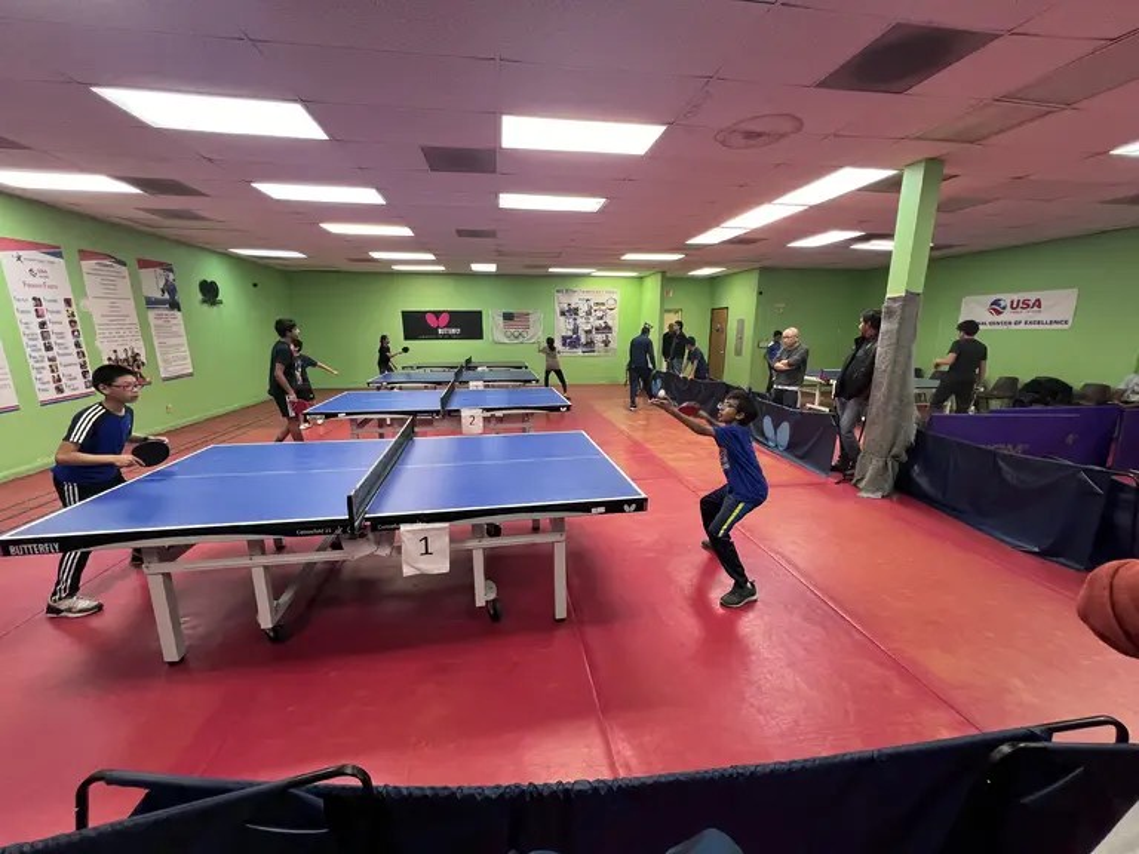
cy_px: 427
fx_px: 428
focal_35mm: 13
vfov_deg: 89.9
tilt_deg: -13.9
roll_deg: -1.0
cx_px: 570
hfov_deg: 106.2
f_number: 1.8
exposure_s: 1/60
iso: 200
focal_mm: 1.57
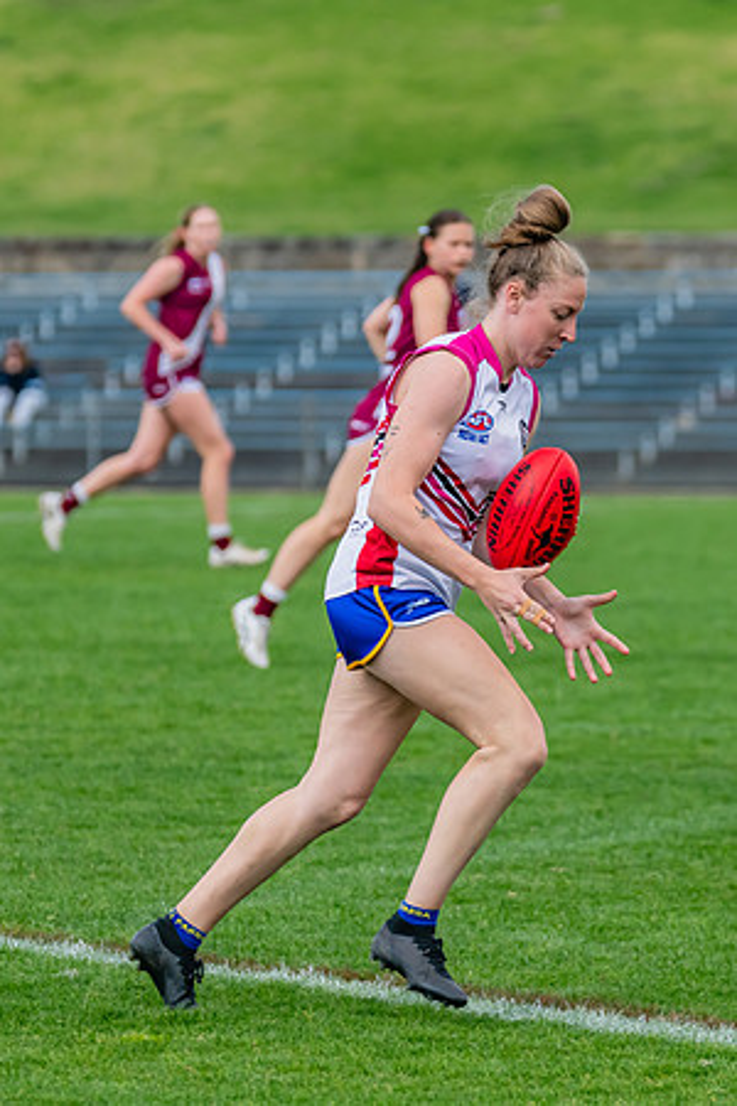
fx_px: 11716
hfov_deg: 3.6
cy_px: 540
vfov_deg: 5.4
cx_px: 515
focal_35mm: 382
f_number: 6.3
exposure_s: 1/1600
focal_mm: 240
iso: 800
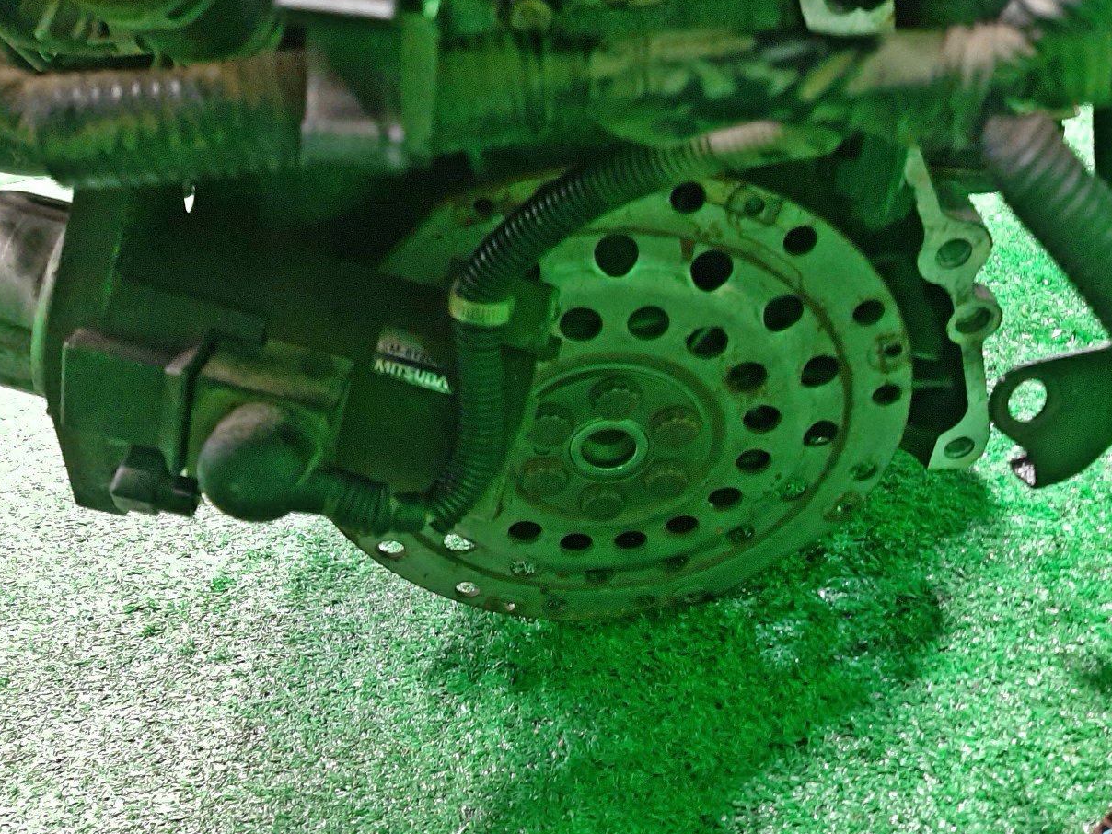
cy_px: 490
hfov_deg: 58.1
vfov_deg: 45.3
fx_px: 996
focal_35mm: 31
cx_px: 640
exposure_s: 1/20
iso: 412
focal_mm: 3.93
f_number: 1.7
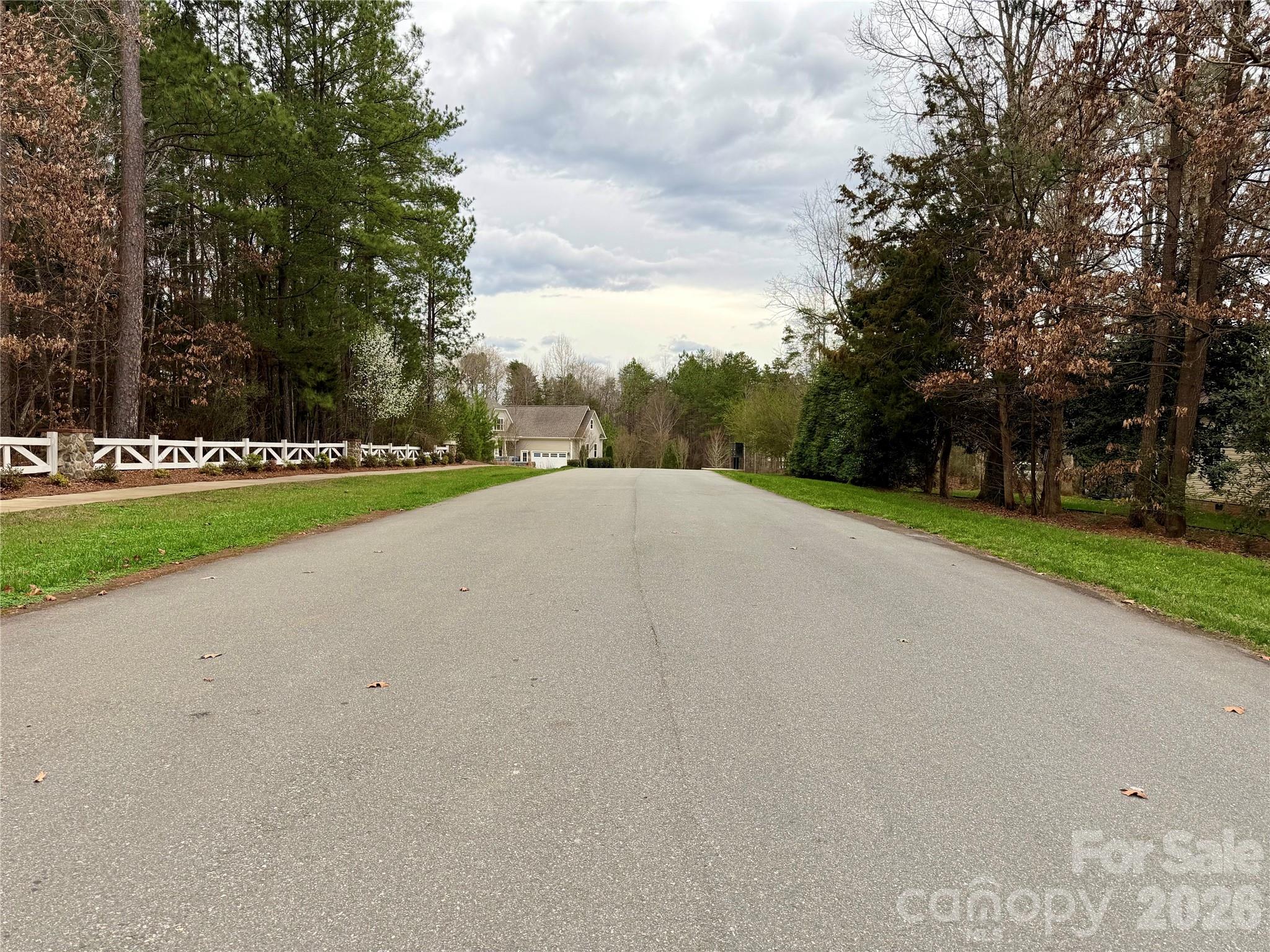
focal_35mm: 24
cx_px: 635
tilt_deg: -2.5
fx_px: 881
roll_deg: -0.3
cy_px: 476
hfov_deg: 71.6
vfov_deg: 56.8
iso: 80
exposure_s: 1/858
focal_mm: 6.76
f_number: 1.78
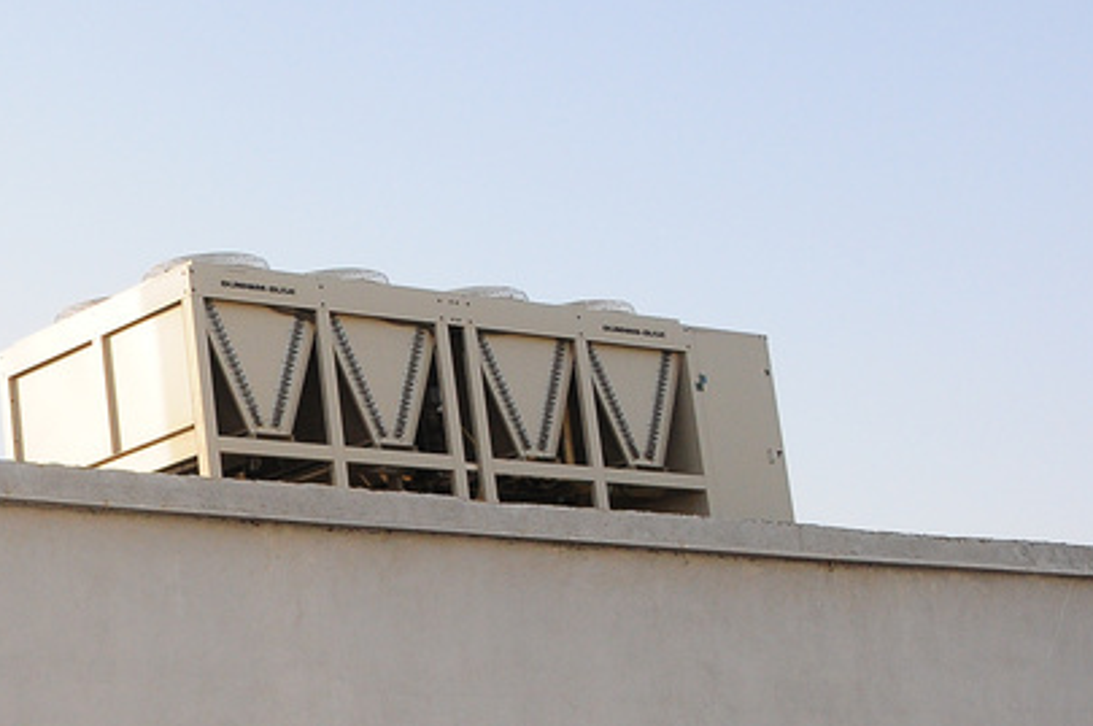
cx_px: -208
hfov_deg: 20.9
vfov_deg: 15.0
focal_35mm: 91
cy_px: 345
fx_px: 2760
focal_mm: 24
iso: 500
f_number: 10
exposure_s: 1/400
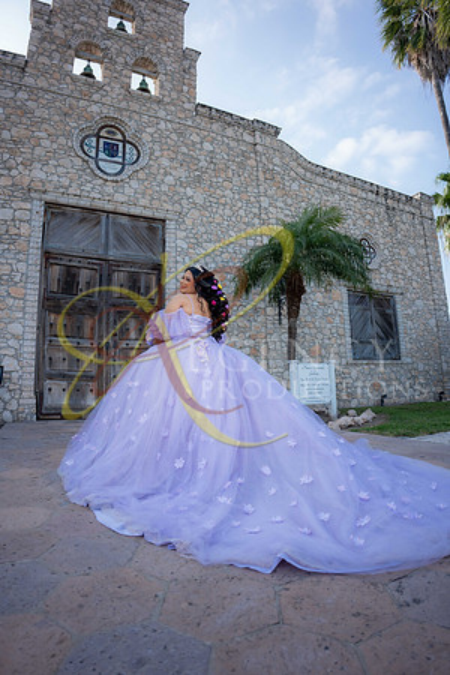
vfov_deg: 84.0
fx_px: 375
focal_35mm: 20
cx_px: 225
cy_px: 338
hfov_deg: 61.9
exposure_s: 1/800
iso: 125
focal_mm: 20
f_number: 2.8
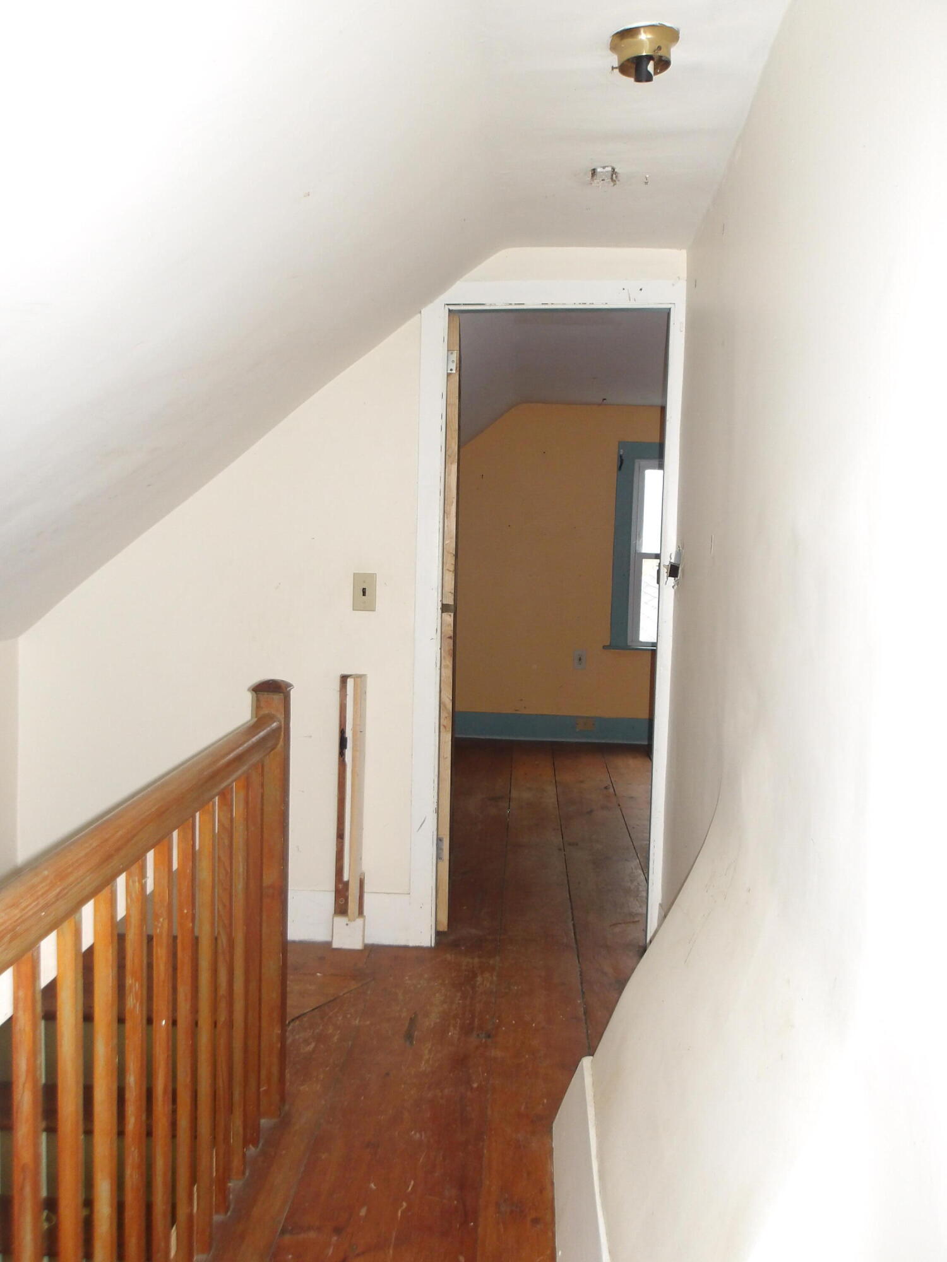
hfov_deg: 51.4
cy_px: 631
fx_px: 985
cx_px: 474
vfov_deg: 65.3
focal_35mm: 27
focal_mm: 4.9
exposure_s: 1/60
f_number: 3
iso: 250
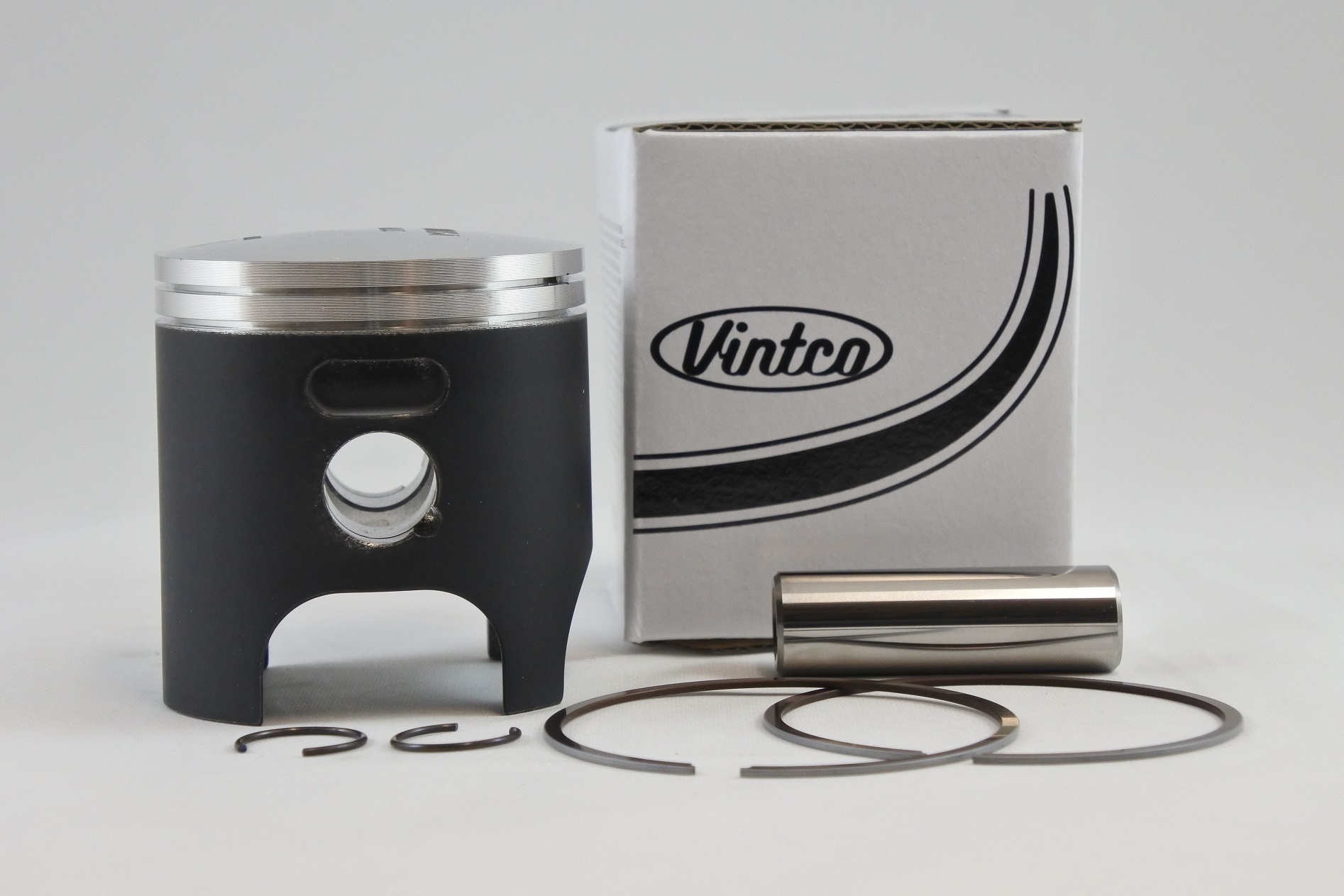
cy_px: 448
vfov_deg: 17.9
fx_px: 2837
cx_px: 672
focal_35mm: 76
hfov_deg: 26.6
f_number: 5.6
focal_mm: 28.2
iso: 640
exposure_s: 1/125
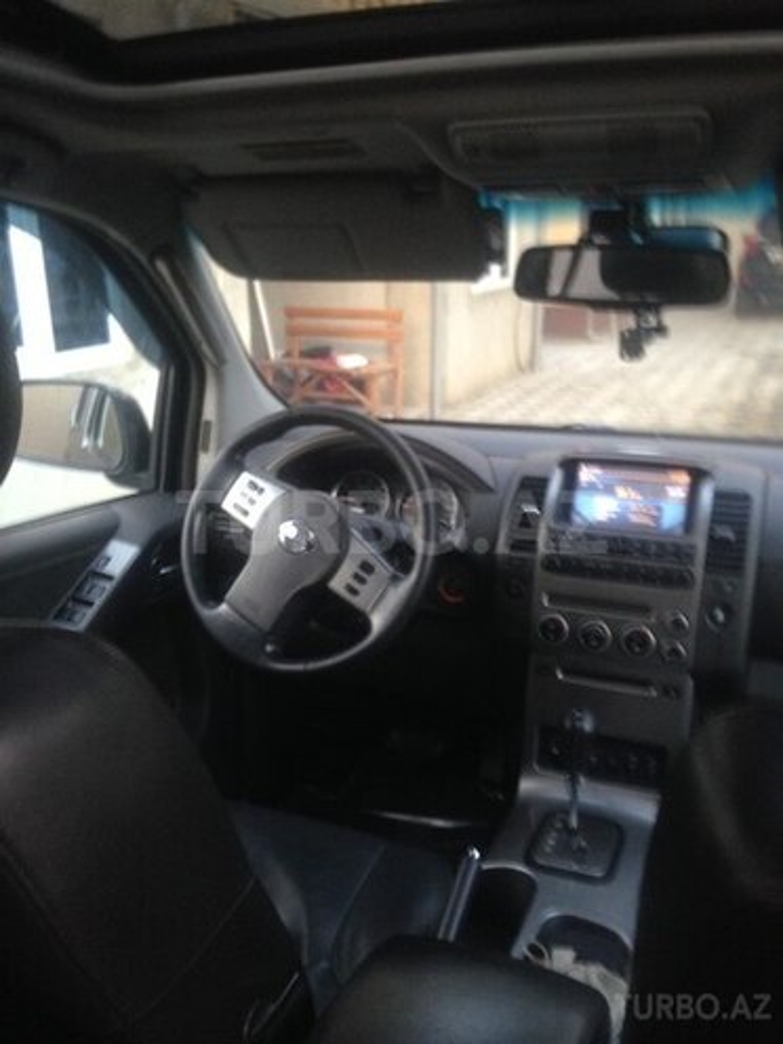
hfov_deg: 42.9
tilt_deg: -17.3
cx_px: 392
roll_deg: +2.6
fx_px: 995
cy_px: 522
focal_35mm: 33
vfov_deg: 55.4
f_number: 2.4
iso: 200
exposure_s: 1/20
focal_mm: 4.12
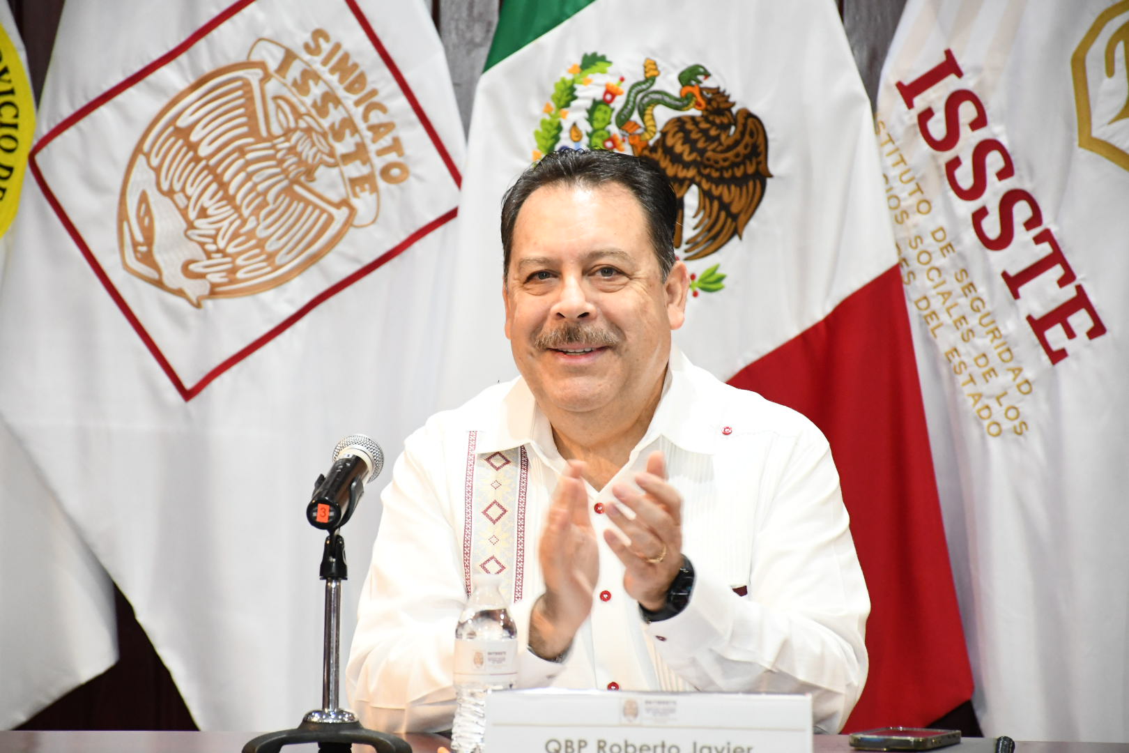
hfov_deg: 11.2
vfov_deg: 7.5
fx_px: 5739
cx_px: 564
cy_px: 376
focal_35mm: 183
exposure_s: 1/100
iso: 3200
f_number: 5.6
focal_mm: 122
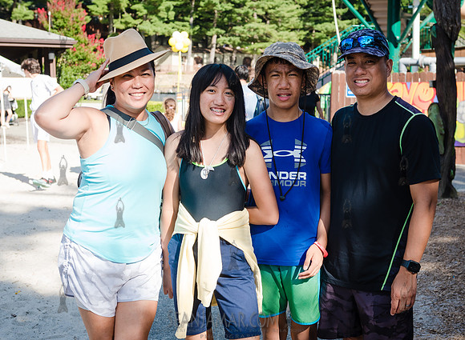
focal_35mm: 60
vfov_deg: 24.0
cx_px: 230
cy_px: 163
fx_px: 801
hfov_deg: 32.4
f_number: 5
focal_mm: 44
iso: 200
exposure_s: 1/500
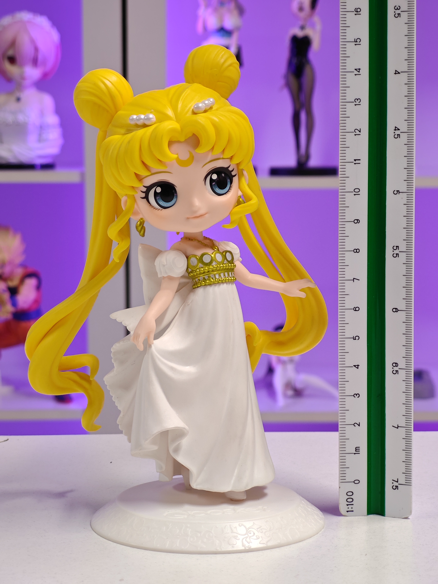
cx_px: 219
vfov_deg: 24.4
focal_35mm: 80
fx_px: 1350
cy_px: 292
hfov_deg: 18.4
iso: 400
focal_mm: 7.48
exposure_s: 1/20.4
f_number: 2.4
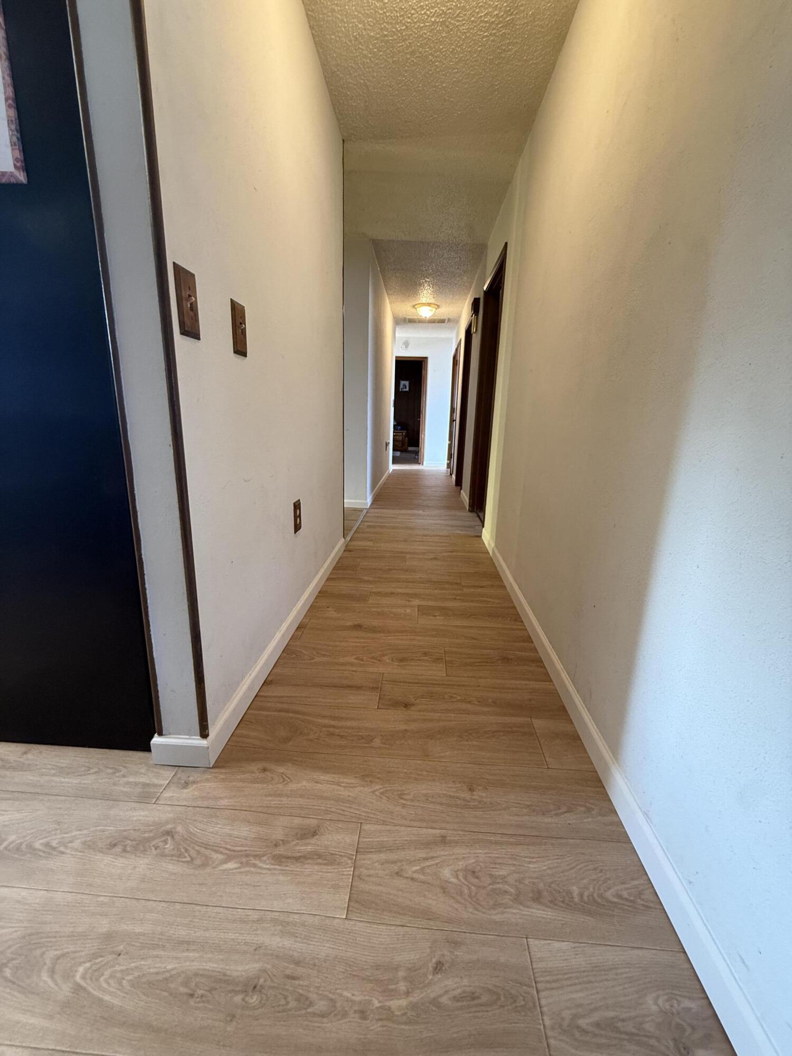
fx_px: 427
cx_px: 396
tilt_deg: -14.0
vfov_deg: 102.1
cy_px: 528
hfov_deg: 85.7
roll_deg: -1.8
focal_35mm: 14
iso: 250
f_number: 2.2
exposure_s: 1/60
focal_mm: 2.22
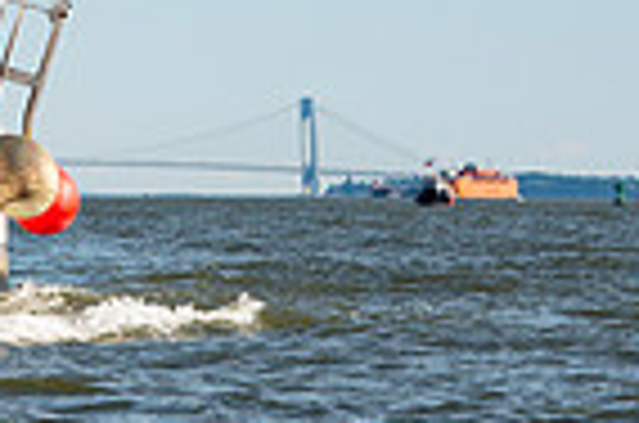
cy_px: -304
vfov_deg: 4.7
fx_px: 5065
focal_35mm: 286
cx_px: -590
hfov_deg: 7.0
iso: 400
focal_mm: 66
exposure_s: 1/1600
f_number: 5.6
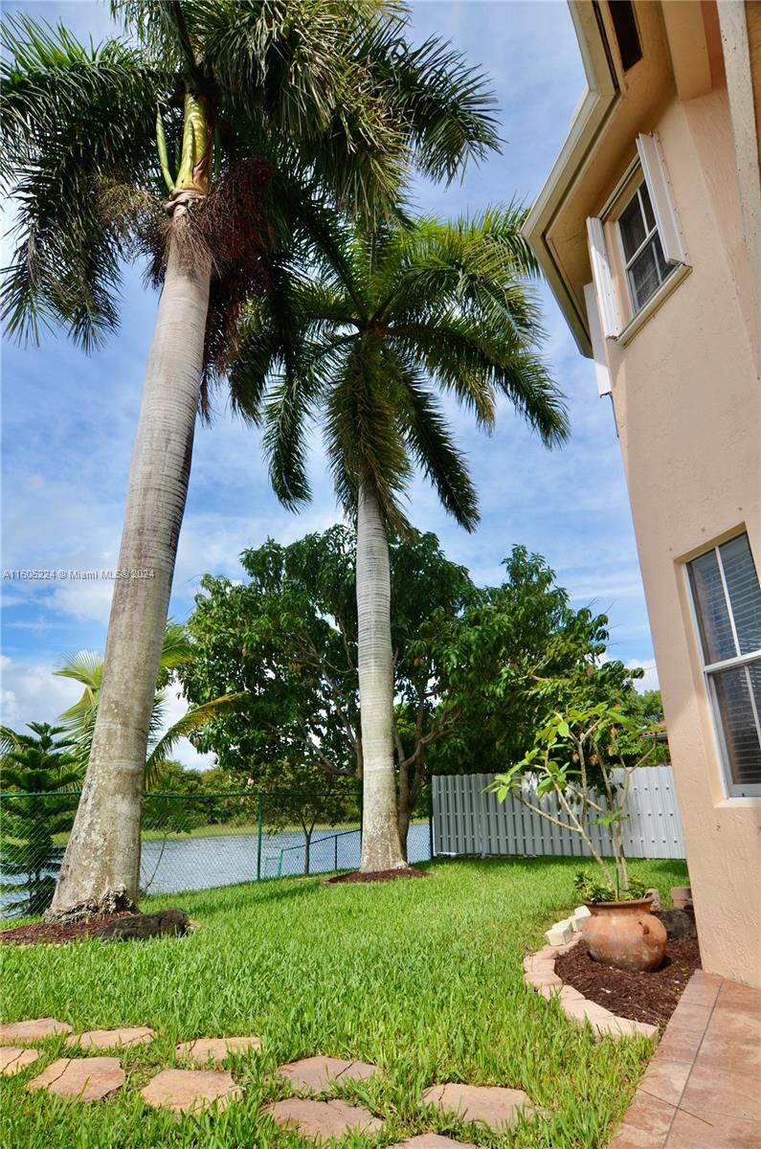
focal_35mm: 18
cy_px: 574
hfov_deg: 67.2
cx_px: 380
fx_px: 573
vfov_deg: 90.1
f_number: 8
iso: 140
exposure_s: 1/250
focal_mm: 12
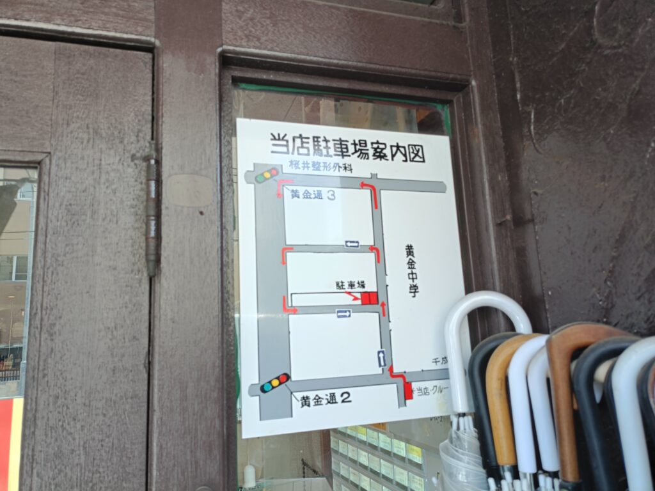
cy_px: 246
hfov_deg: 69.4
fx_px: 473
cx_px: 328
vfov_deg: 54.9
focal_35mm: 25
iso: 80
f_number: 1.7
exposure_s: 1/60
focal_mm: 4.7
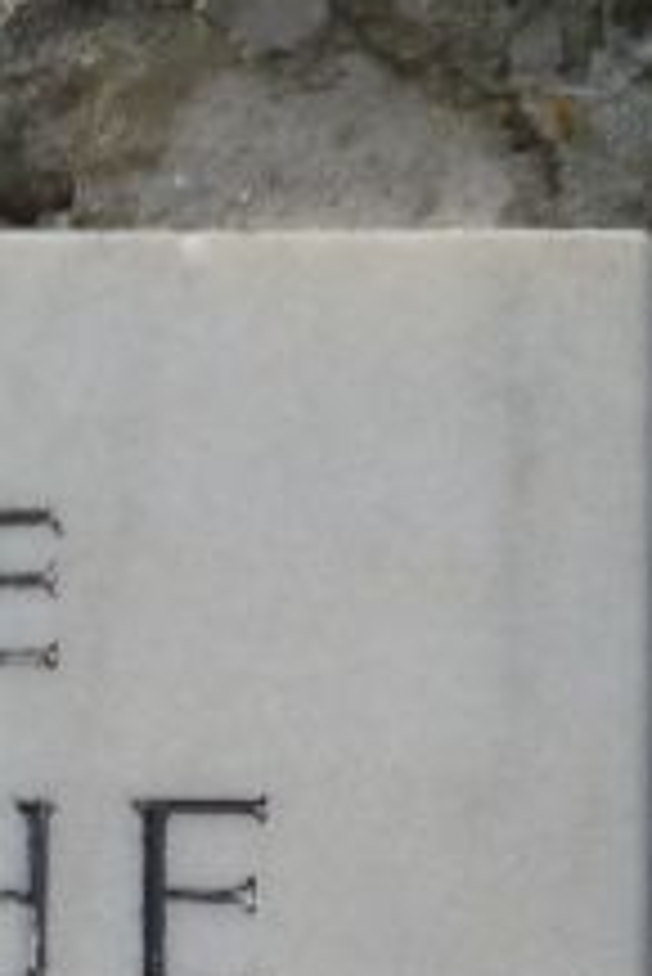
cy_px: 1419
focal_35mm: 558
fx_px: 15134
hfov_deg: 2.5
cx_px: -220
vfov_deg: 3.7
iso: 100
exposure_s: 1/400
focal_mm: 19.4
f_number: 5.3
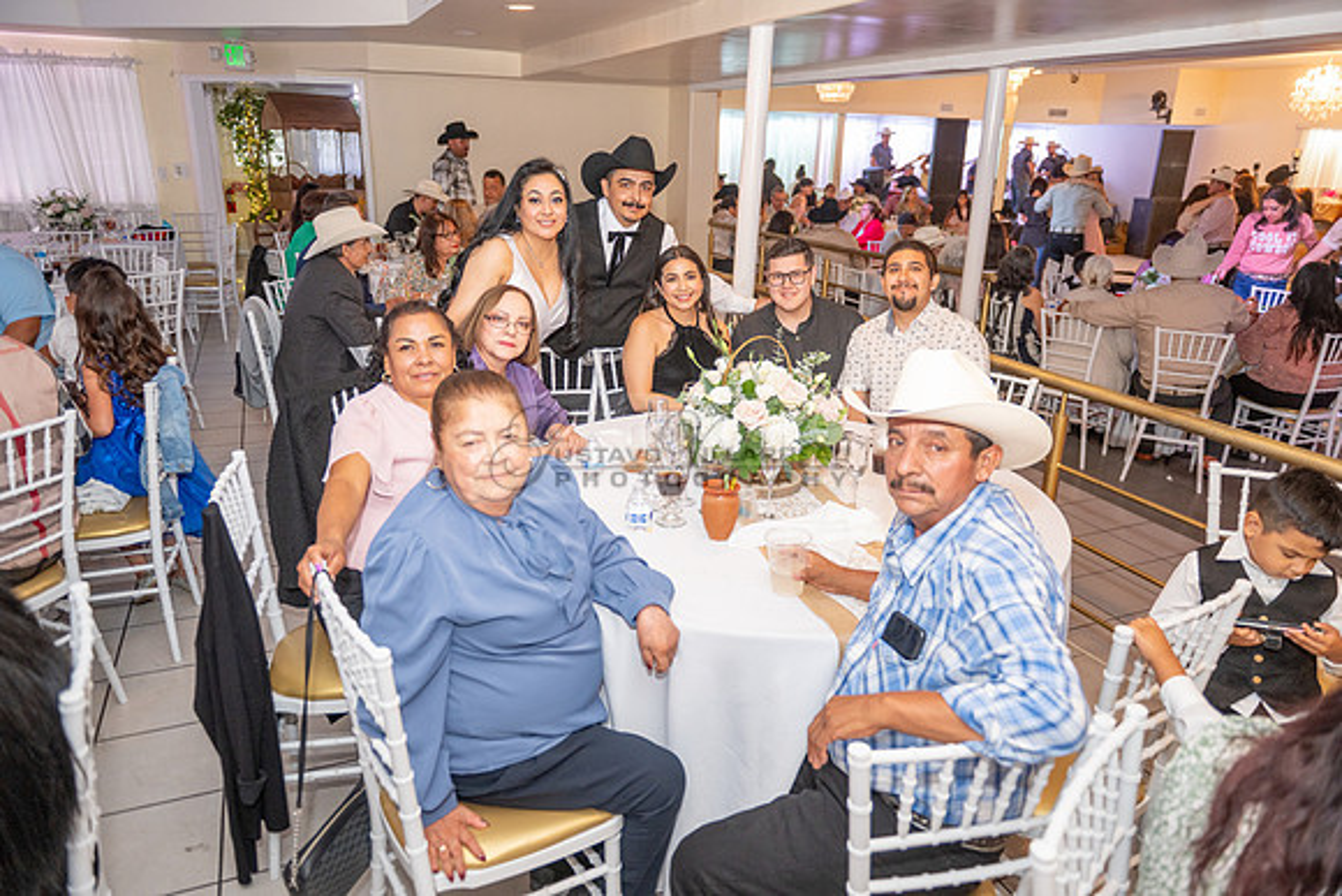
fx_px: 895
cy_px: 448
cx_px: 671
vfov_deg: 53.2
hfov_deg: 73.7
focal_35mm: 24
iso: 800
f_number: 3.2
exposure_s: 1/160
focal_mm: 24
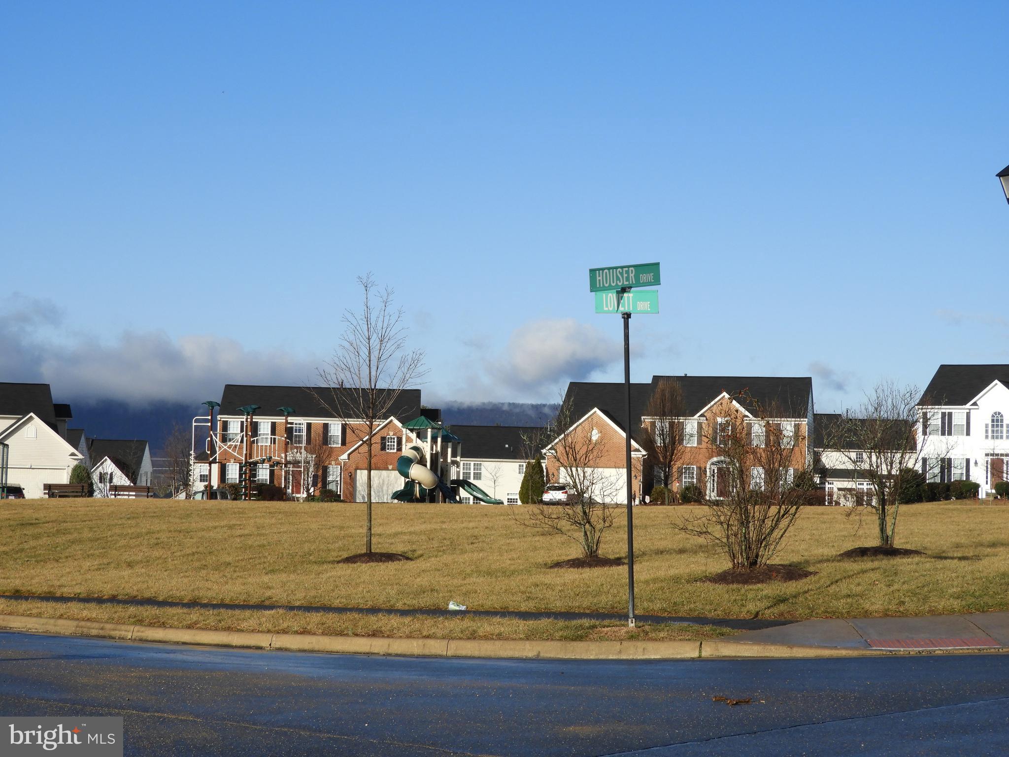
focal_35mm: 70
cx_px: 504
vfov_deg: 21.0
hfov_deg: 27.8
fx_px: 2040
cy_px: 378
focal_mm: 12.5
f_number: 4.5
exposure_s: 1/1000
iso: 100
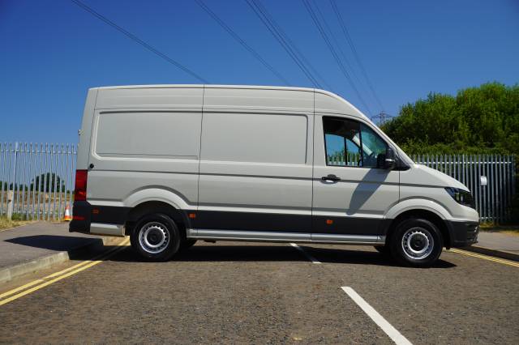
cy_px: 172
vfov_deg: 35.5
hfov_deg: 51.3
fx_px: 540
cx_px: 260
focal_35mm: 38
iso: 100
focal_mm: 25
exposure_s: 1/125
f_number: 9
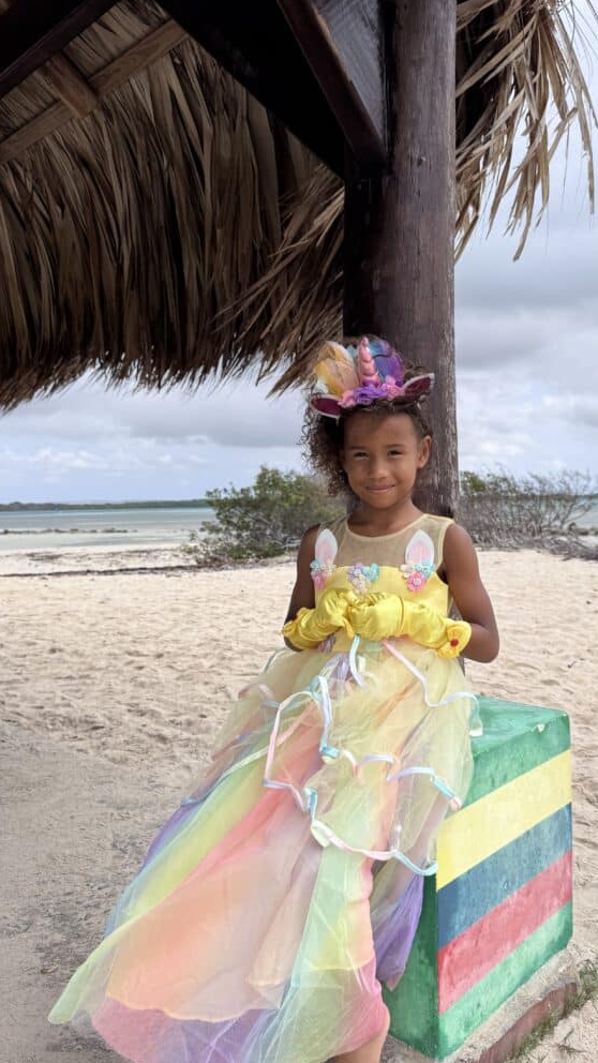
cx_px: 370
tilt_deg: -4.0
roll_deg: +0.8
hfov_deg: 42.6
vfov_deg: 69.8
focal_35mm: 27
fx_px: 761
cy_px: 547
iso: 80
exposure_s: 1/3597
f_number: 1.78
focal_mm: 6.76
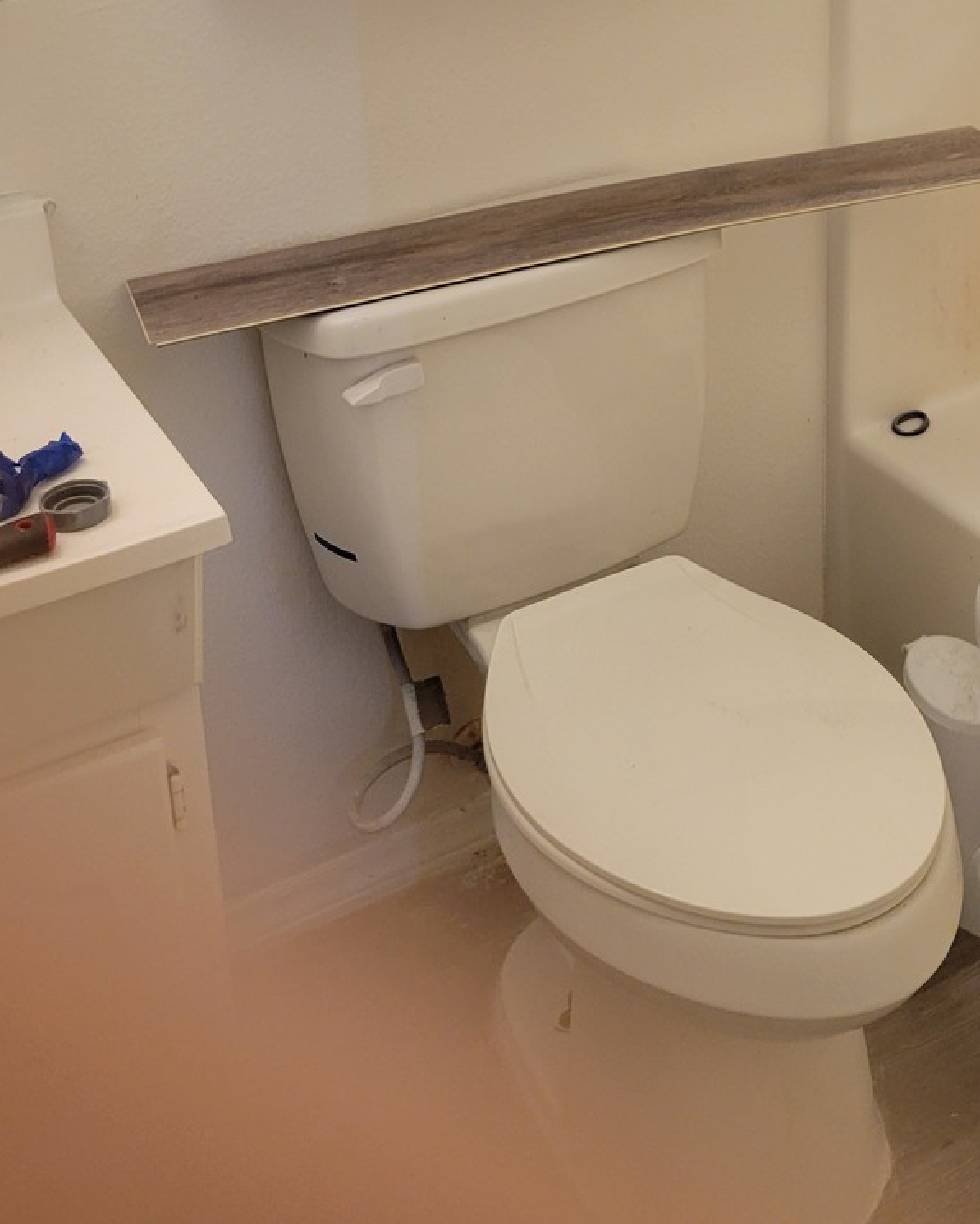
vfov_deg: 35.8
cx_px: 747
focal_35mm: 49
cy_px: 123
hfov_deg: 30.3
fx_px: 1776
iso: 200
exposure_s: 1/60
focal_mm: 5.4
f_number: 1.8
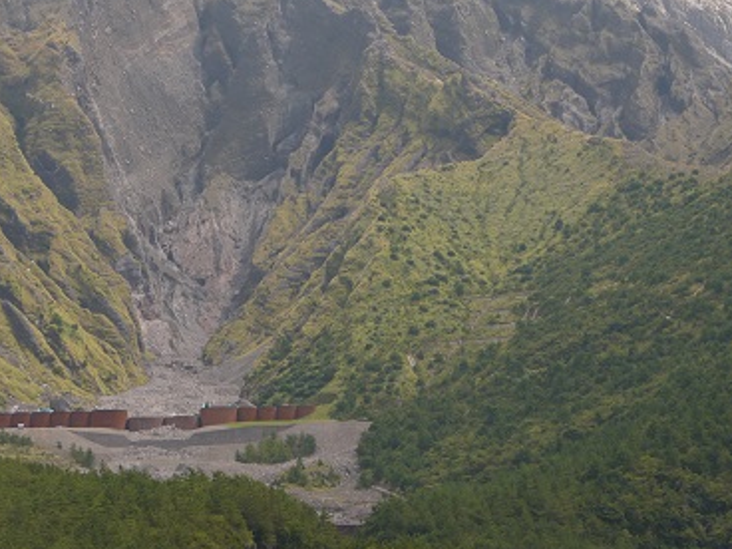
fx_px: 3087
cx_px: 157
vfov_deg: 10.1
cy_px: 117
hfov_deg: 13.5
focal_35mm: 146
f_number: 8
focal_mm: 42
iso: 160
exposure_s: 1/320
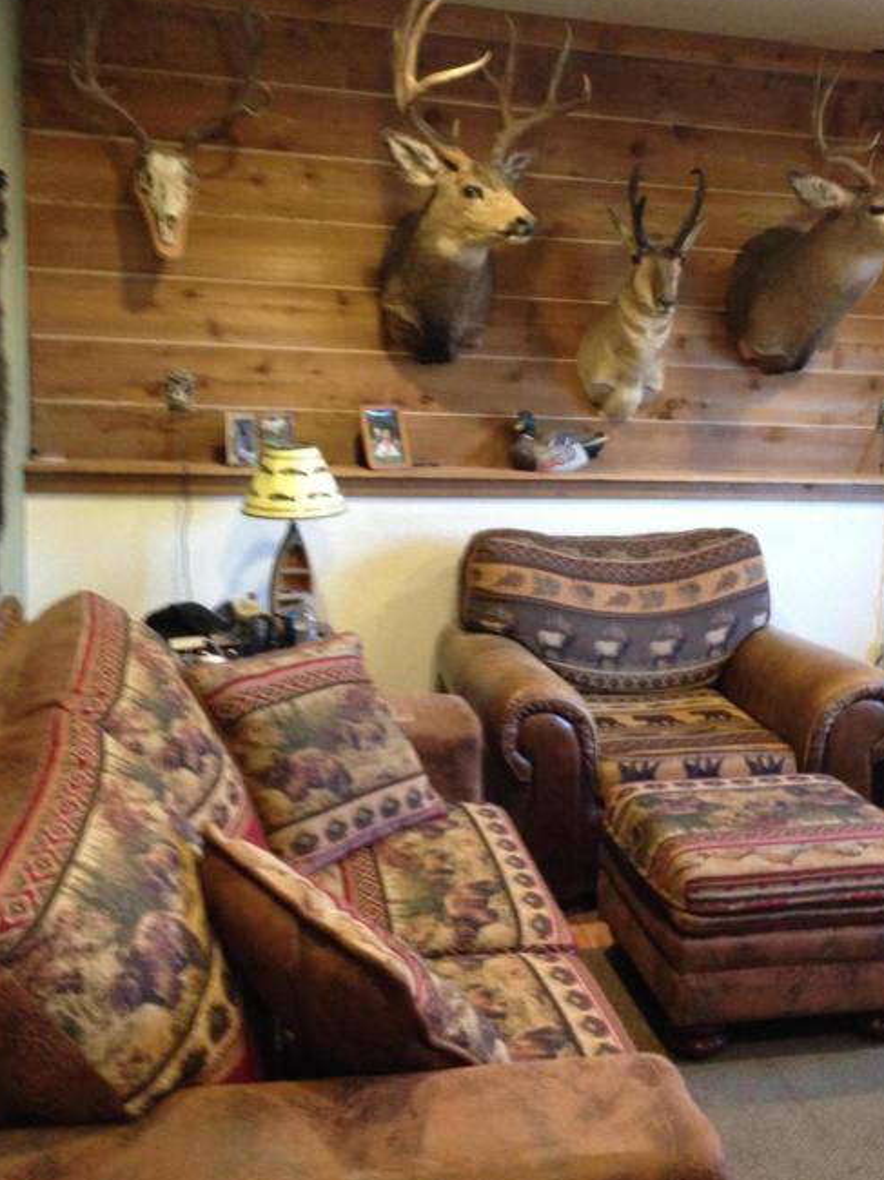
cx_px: 505
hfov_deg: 36.7
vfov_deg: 47.9
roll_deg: -4.5
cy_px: 554
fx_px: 1329
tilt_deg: -7.8
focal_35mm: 39
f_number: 2.4
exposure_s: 1/20
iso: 320
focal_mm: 4.12
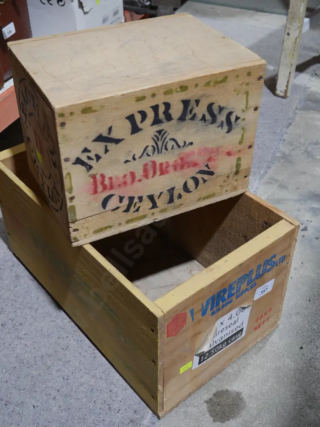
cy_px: 214
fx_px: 518
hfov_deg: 34.3
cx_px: 160
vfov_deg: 44.8
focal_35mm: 42
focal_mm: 21
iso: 640
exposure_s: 1/60
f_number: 4.6
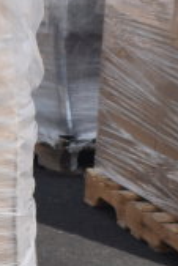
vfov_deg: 8.3
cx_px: -285
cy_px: 350
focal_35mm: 243
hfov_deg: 5.4
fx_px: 1798
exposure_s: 1/320
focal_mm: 30
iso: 200
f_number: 9
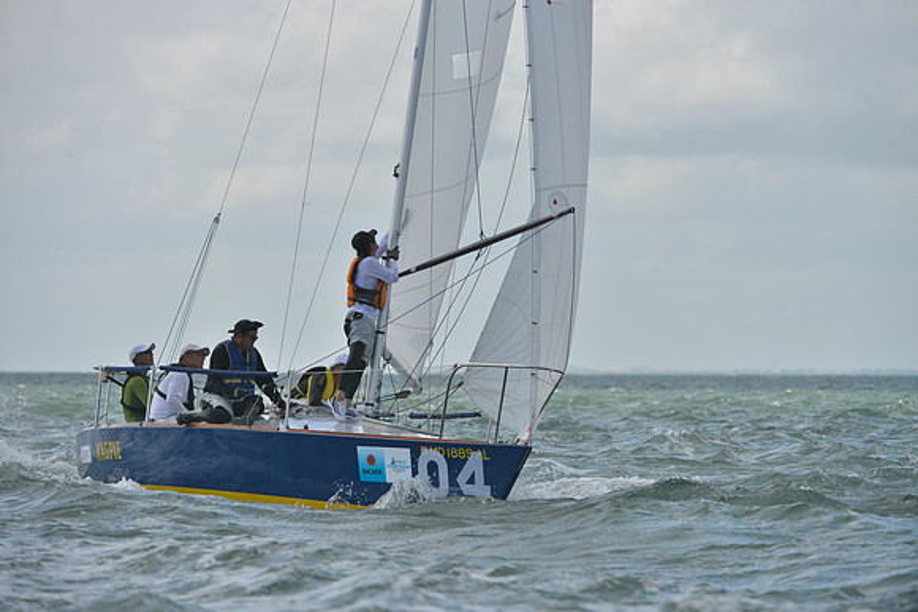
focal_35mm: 270
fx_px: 6886
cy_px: 306
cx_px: 459
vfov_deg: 5.1
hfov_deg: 7.6
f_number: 7.1
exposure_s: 1/1250
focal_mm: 270
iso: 280
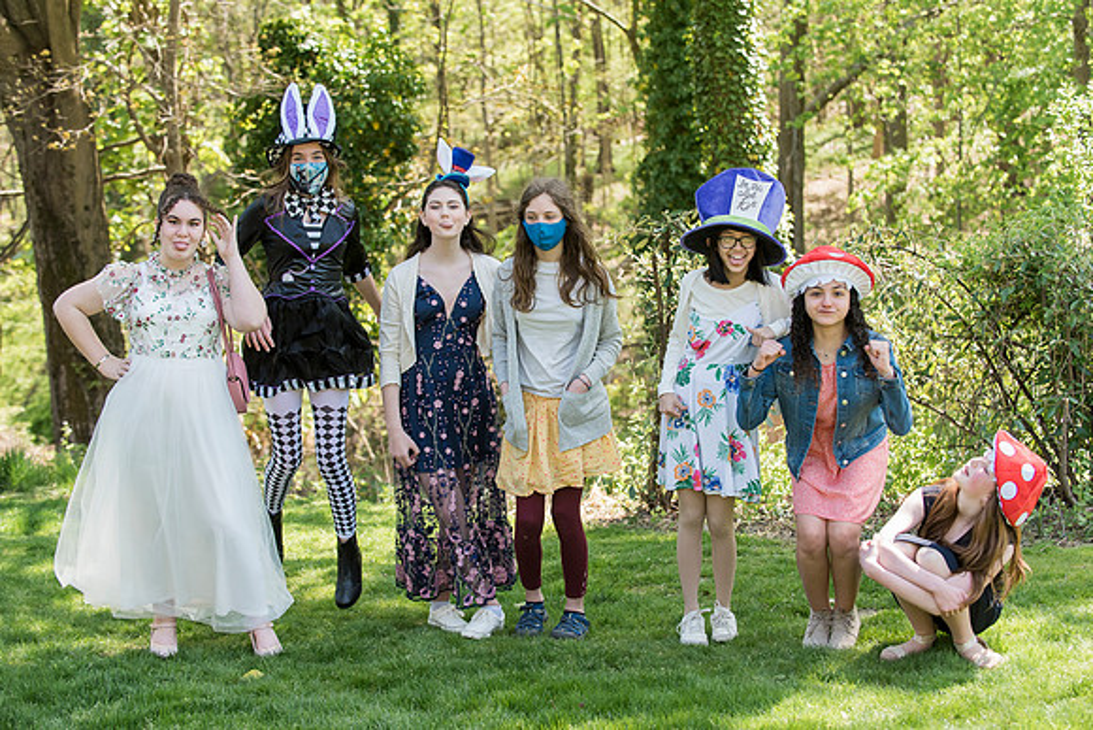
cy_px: 365
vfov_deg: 19.5
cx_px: 546
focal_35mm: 70
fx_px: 2126
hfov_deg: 28.8
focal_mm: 70
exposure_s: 1/1000
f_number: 4
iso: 800
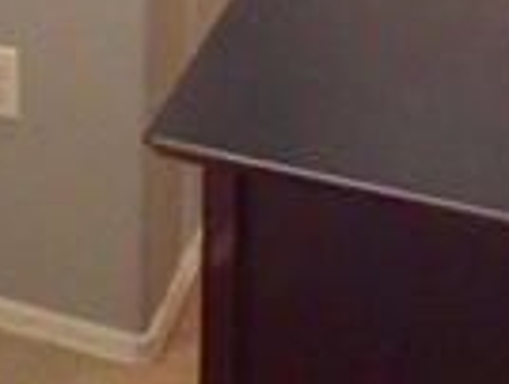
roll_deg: +1.0
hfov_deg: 12.5
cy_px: -525
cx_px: -532
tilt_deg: -8.5
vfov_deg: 9.6
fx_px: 2033
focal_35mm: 138
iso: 250
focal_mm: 4.15
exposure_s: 1/24
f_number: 2.2
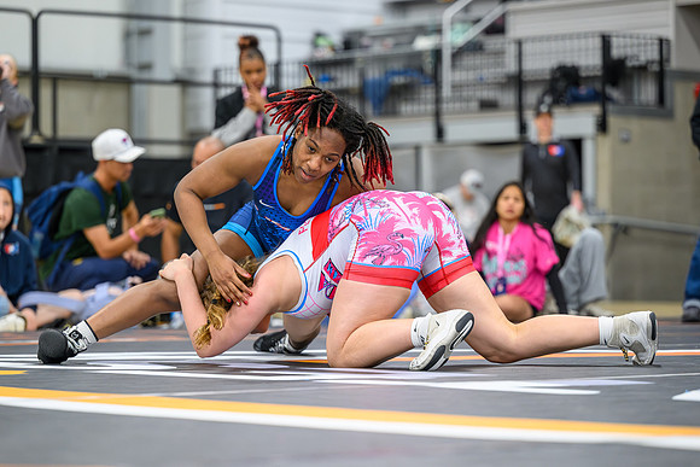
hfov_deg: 15.3
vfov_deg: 10.2
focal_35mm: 134
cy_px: 234
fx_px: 2614
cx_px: 364
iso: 3200
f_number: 2.8
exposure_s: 1/800
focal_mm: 115
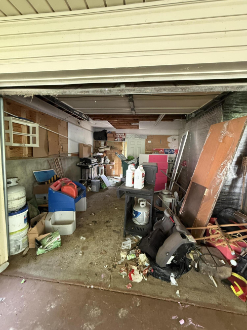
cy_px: 165
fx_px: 133
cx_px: 124
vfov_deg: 102.1
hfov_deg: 85.7
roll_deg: -2.2
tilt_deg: -6.0
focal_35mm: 14
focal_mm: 2.22
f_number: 2.2
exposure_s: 1/60
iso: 500
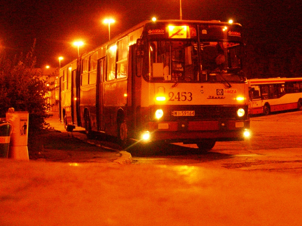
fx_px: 550
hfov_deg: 30.7
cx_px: 151
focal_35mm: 63
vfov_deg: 23.3
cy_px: 113
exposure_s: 1/2
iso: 200
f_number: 3.5
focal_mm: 9.6
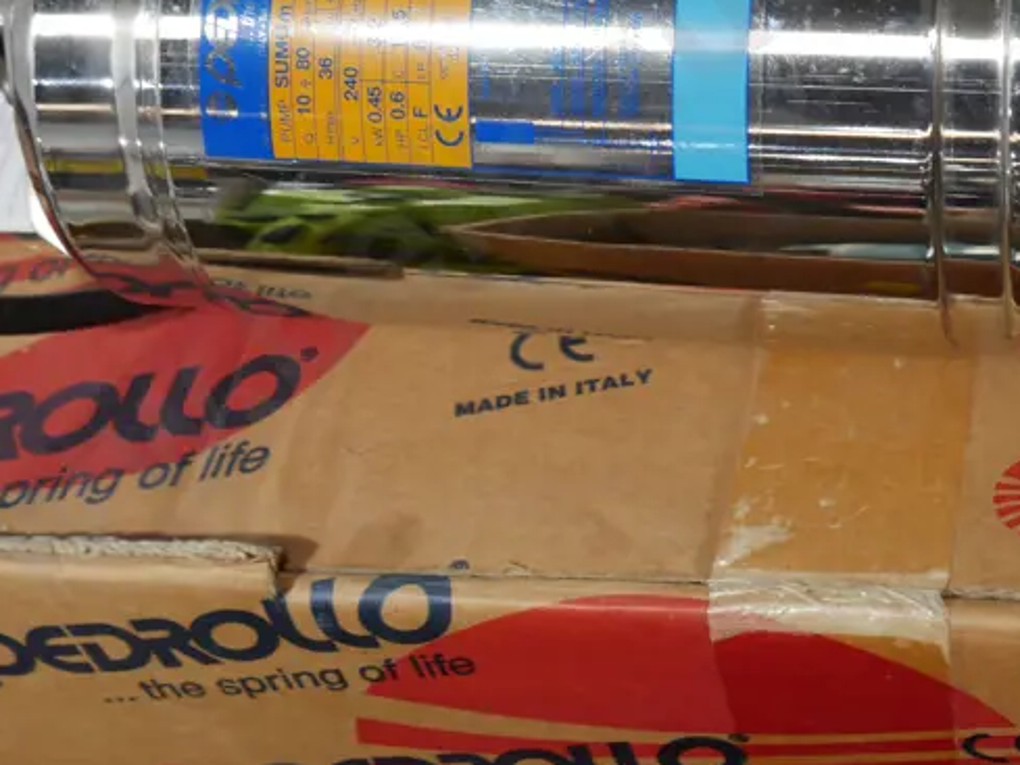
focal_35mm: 67
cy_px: 14
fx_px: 1975
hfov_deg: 28.7
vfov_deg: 21.2
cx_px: 726
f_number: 3.6
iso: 320
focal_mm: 16
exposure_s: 1/60
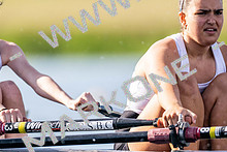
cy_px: 51
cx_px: 166
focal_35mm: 1579
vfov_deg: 0.9
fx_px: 9963
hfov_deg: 1.3
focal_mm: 600
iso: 360
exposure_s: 1/2500
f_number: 4
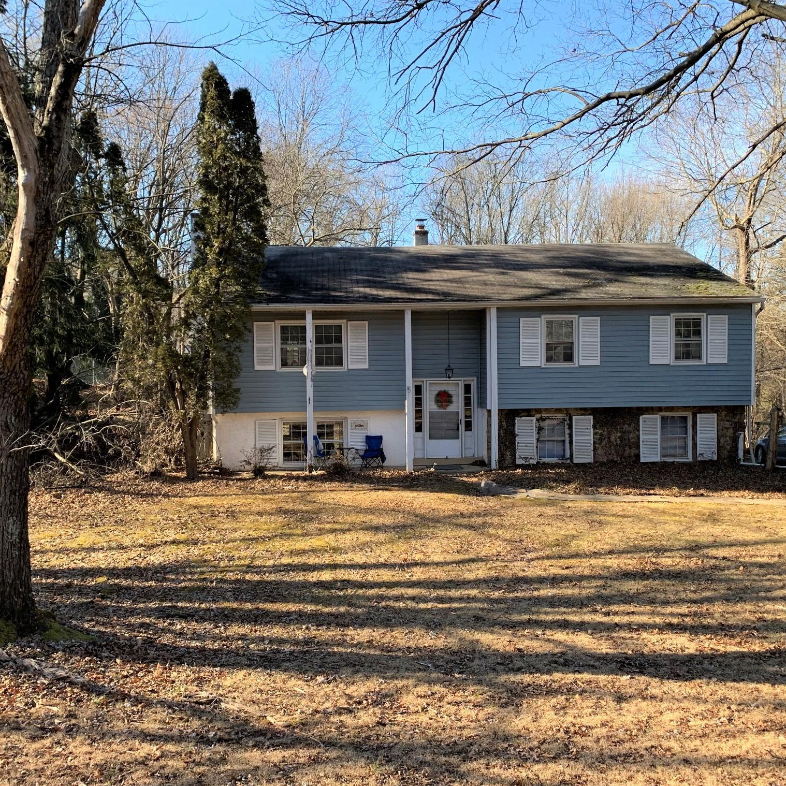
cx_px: 391
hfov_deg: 52.5
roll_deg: +0.3
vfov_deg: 52.5
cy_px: 397
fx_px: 796
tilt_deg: +1.7
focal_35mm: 31
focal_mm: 4.25
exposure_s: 1/391
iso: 25
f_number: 1.8
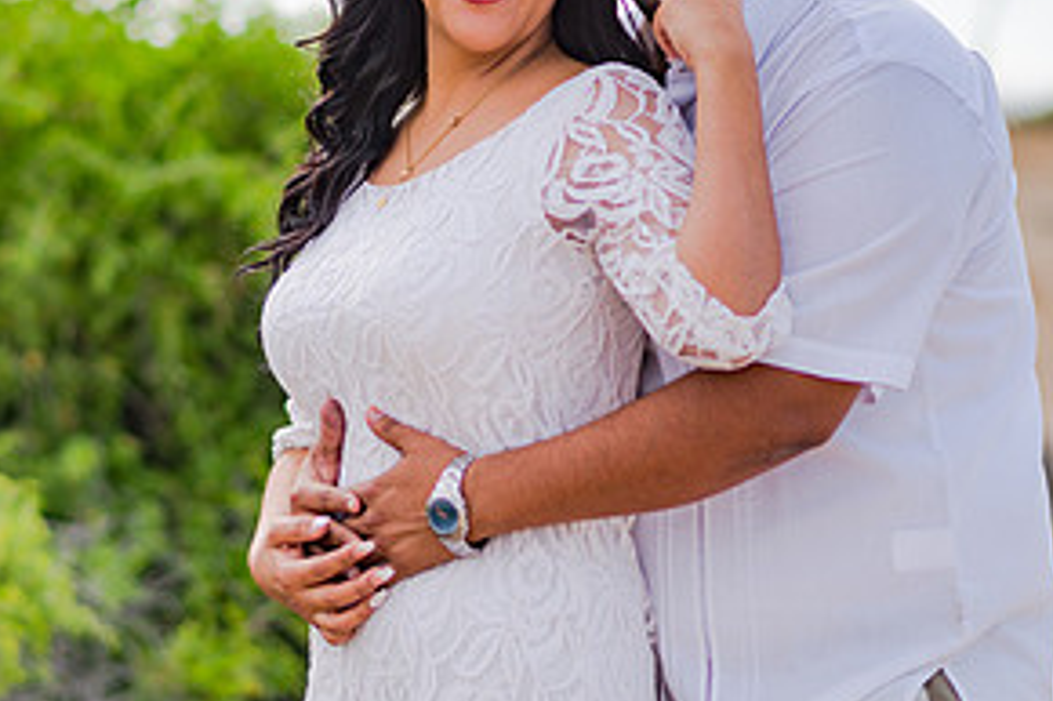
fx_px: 4969
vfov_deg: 8.1
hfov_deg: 12.0
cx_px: 200
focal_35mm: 170
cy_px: 281
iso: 125
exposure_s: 1/4000
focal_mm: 85
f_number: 1.8
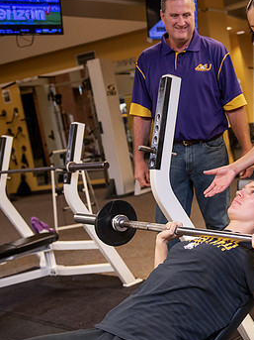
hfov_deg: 25.0
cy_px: 163
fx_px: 558
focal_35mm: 57
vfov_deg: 33.8
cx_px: 223
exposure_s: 1/200
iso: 1000
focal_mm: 35
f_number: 3.2
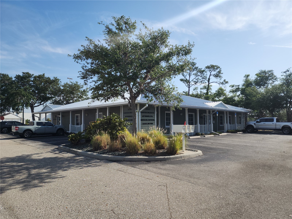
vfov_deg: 58.9
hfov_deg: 73.9
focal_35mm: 23
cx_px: 146
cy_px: 110
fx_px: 194
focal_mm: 6.4
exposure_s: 1/1480
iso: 12
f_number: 1.8
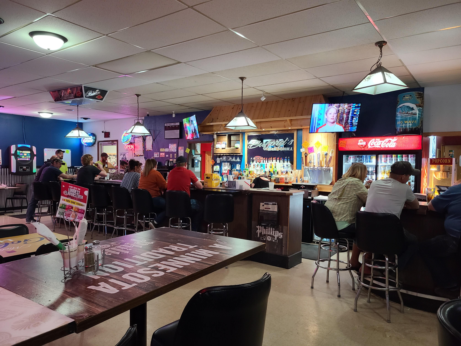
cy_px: 173
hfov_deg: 67.3
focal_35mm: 26
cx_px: 230
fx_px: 346
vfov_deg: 53.1
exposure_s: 1/40
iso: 320
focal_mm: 5.4
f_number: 1.8
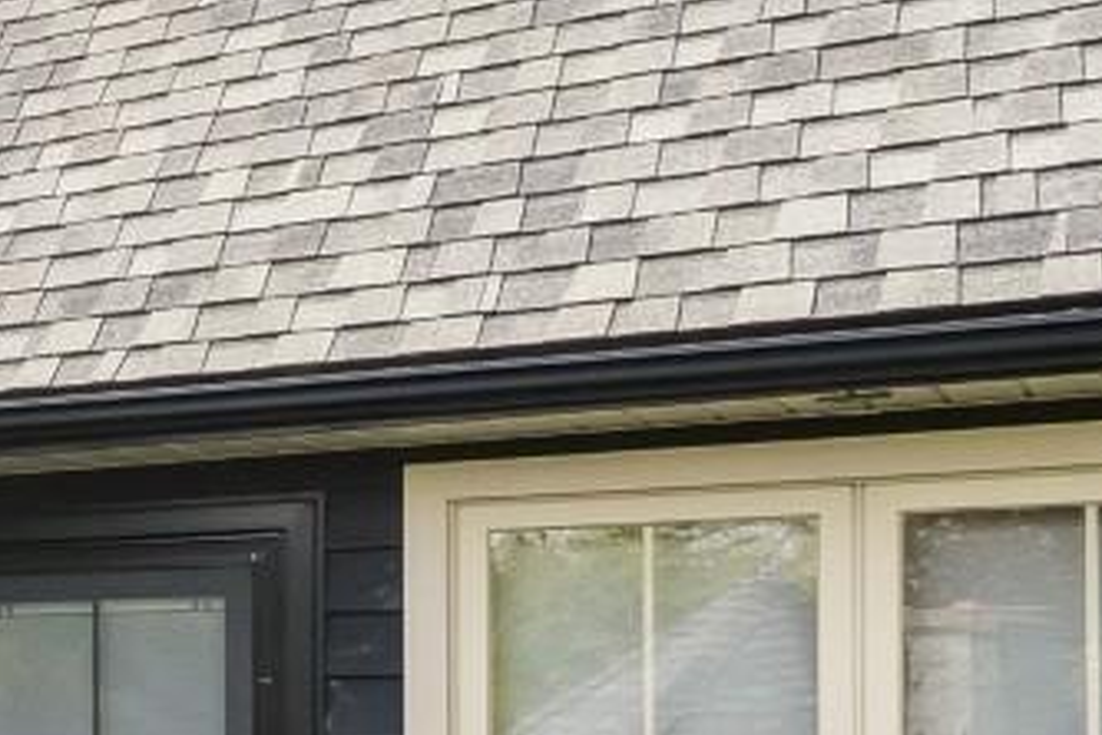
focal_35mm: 73
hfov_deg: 18.8
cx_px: -1039
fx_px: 2234
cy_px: 725
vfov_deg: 18.2
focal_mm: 10
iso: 400
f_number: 5.6
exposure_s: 1/800
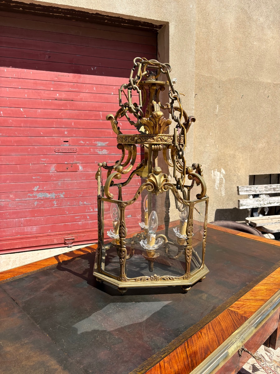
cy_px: 187
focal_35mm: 26
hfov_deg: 53.1
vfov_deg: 67.3
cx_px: 140
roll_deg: +0.1
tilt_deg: -7.4
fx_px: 280
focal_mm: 5.96
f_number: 1.6
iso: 50
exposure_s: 1/2538
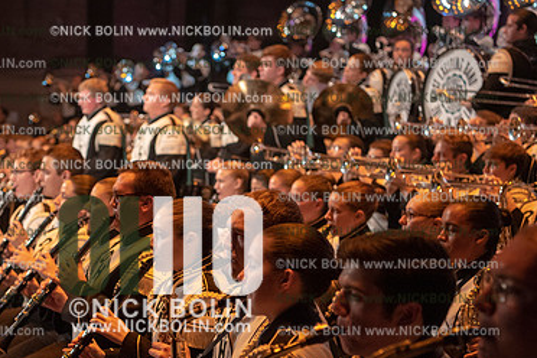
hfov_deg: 25.8
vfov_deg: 17.4
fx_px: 1163
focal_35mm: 78
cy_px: 265
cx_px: 160
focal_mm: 50
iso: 2000
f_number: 2.8
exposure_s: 1/200
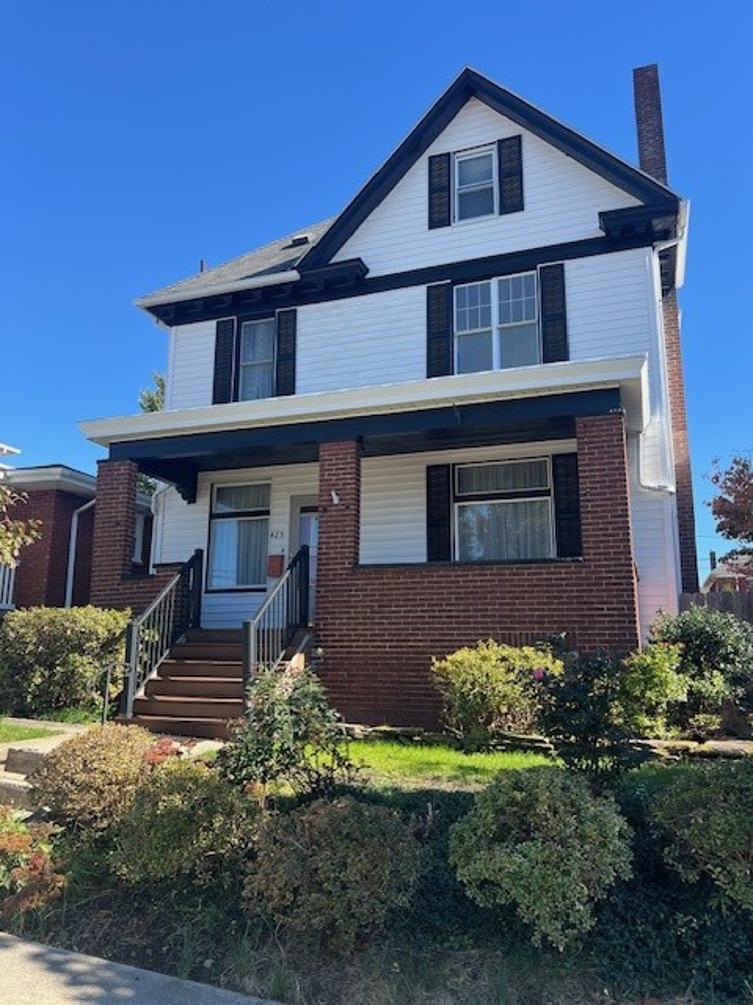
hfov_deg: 53.1
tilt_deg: +13.7
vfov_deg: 67.3
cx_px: 376
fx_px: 754
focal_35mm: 26
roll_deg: +0.9
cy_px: 502
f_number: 1.5
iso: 50
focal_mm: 5.7
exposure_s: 1/1089
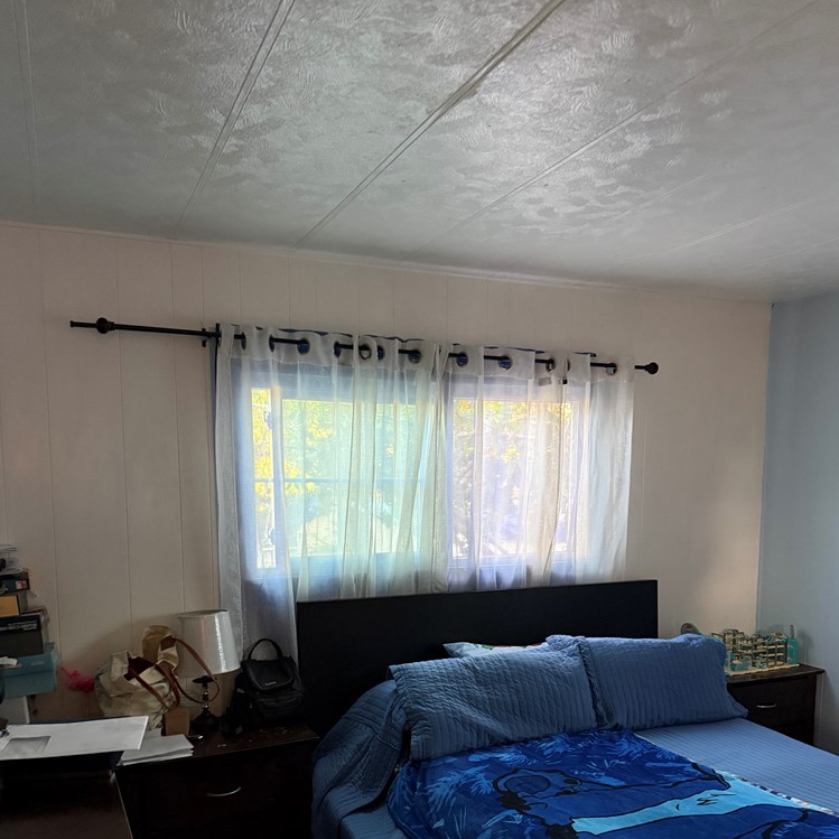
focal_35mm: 29
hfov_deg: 55.6
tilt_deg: -7.7
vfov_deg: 54.3
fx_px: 795
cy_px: 571
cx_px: 420
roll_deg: -1.9
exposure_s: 1/40
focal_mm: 6.76
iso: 640
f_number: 1.78
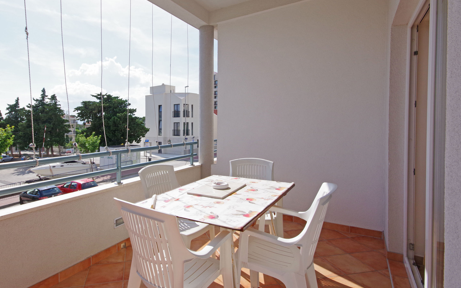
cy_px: 138
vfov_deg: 62.2
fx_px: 239
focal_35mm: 19
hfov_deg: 86.4
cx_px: 176
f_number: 10
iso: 400
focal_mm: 10
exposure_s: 1/400
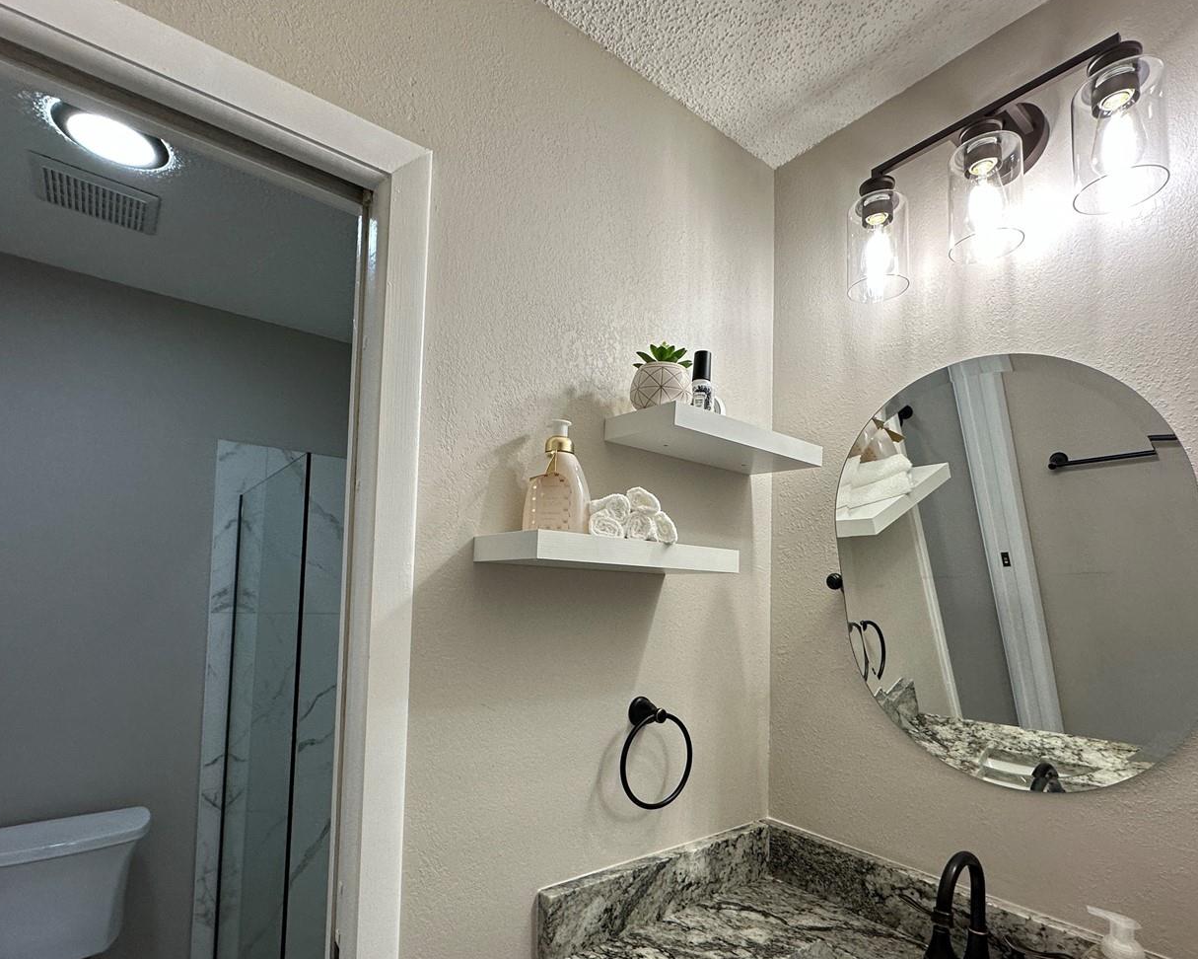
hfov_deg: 86.4
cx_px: 599
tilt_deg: +3.5
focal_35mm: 18
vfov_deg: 73.2
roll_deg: -1.0
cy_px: 564
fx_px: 638
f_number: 2.2
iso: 125
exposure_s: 1/120
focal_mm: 2.22
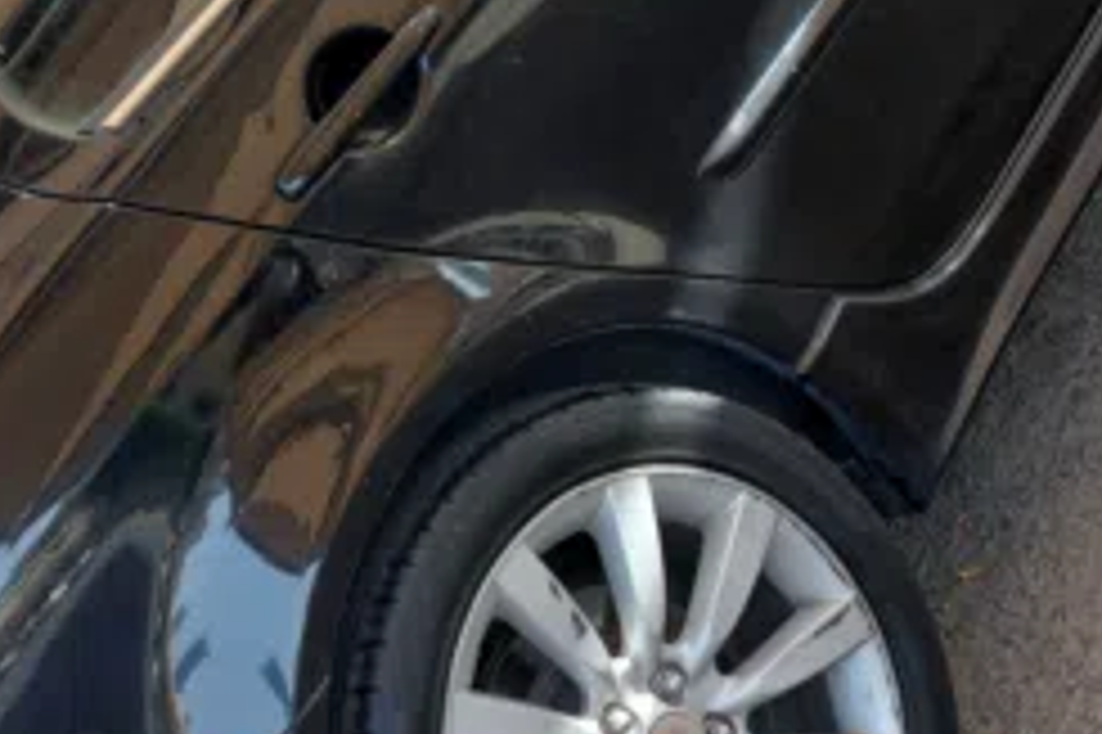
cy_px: 9
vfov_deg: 19.4
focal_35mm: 68
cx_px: 490
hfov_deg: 29.7
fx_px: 2080
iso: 25
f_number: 1.8
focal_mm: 5.23
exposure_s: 1/455
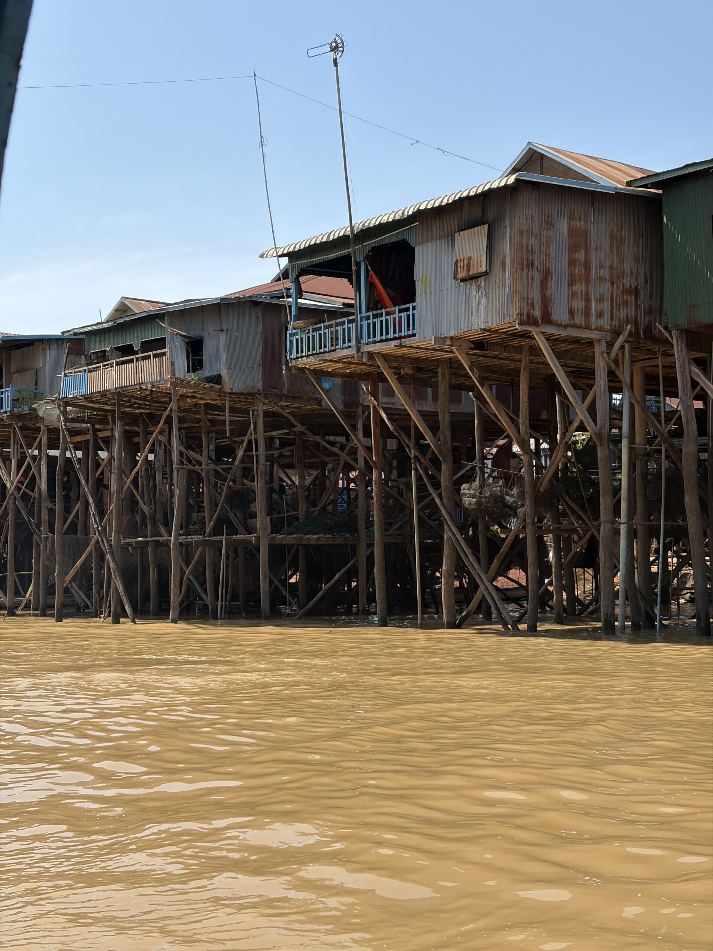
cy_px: 476
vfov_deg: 36.8
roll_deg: +0.2
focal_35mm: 52
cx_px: 356
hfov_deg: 28.0
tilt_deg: +4.4
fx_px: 1428
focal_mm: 5.96
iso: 32
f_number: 1.6
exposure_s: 1/2747
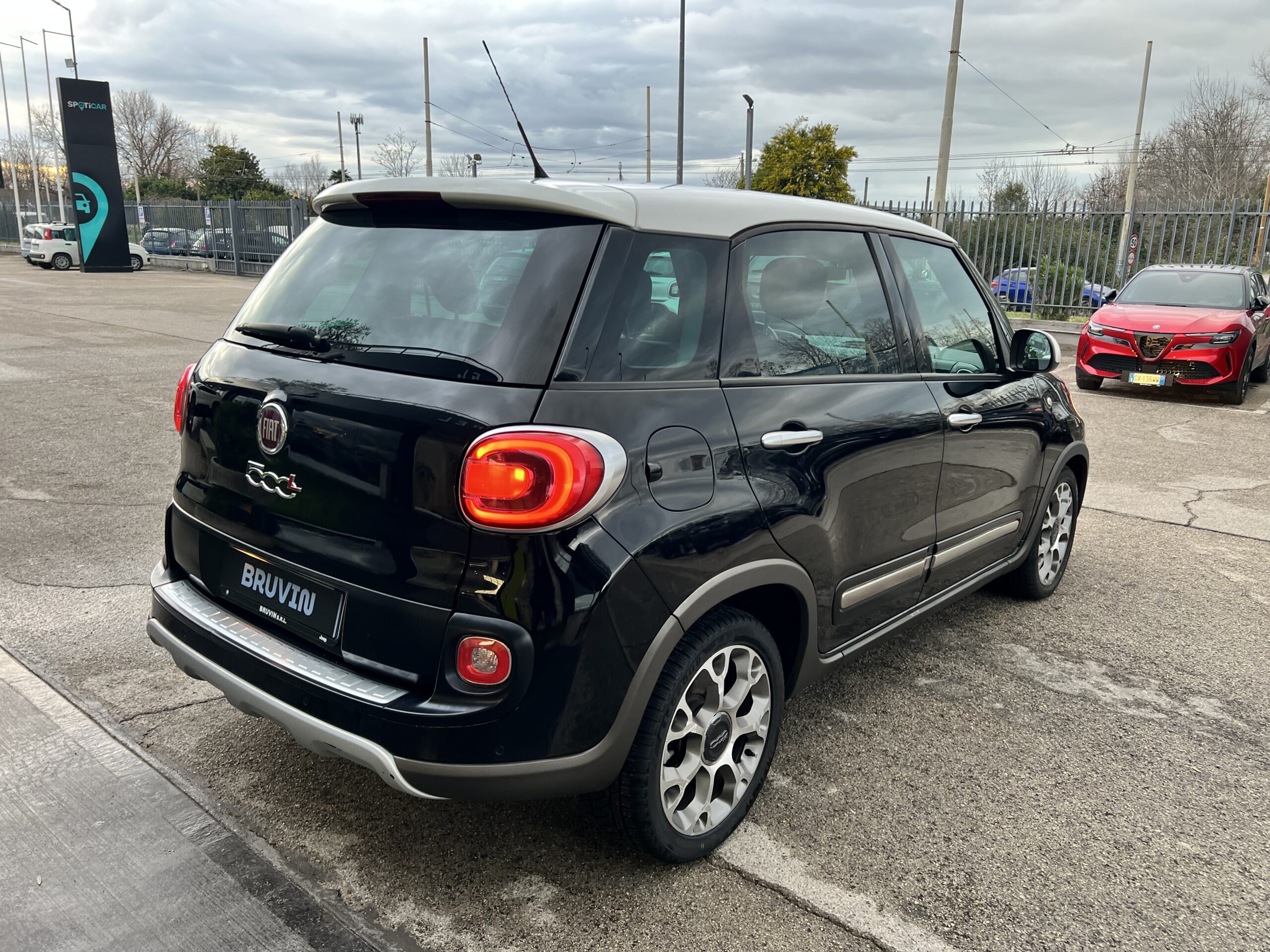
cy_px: 476
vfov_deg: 53.1
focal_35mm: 26
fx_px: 954
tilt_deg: -14.1
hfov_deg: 67.3
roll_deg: -0.3
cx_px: 635
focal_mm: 5.7
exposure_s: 1/121
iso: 80
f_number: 1.5
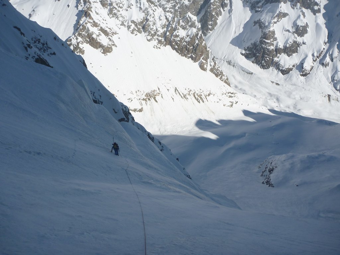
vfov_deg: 49.7
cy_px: 128
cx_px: 170
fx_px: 275
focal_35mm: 28
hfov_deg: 63.4
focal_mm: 4.9
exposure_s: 1/160
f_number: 10
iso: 80
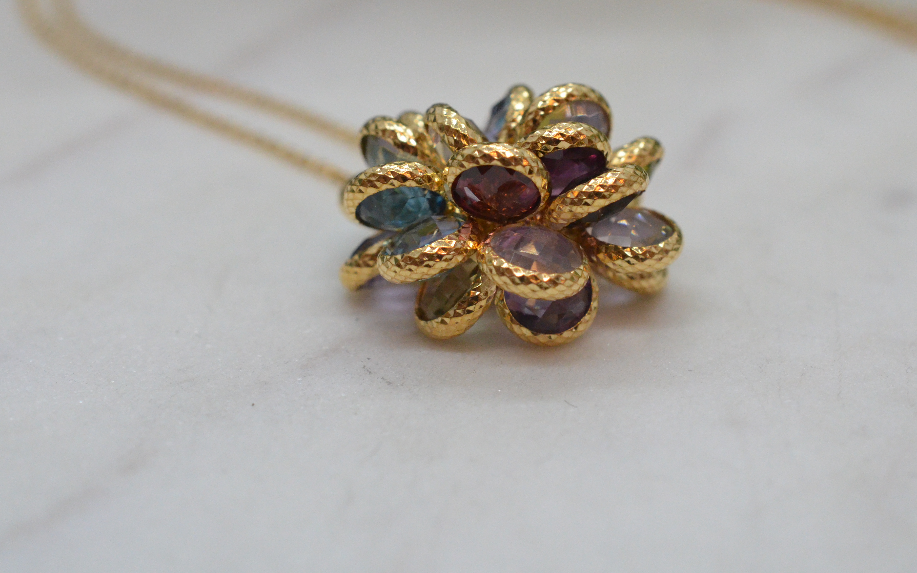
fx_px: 2074
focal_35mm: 83
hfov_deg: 24.9
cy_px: 252
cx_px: 484
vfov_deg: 15.7
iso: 2500
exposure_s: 1/640
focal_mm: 40
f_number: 8
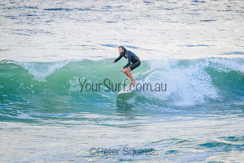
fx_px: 5423
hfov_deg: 2.6
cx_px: 122
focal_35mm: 800
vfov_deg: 1.7
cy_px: 82
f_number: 11
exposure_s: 1/2000
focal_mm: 800
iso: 2500
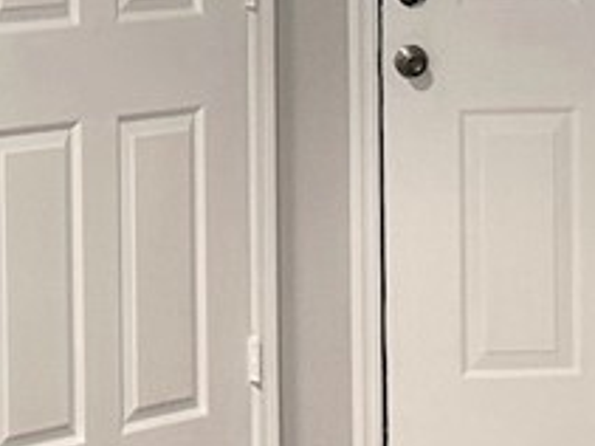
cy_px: 90
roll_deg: +0.7
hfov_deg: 10.8
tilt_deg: -4.7
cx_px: 133
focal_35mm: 182
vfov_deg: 8.1
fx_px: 3127
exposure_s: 1/60
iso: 200
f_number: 1.78
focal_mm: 6.86
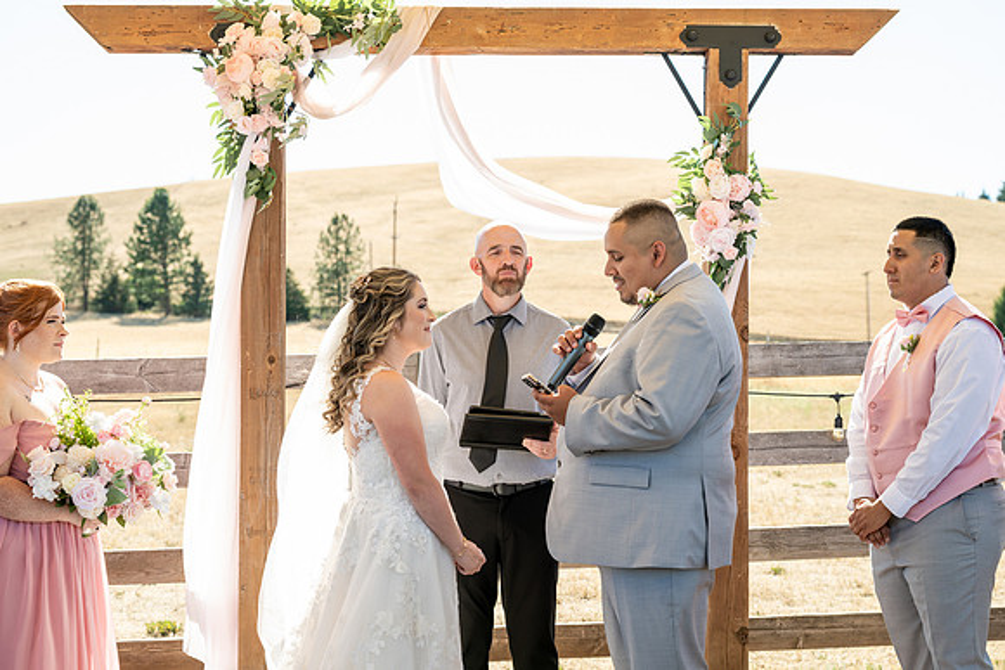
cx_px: 502
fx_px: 1759
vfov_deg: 21.6
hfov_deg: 31.9
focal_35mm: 63
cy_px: 335
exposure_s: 1/400
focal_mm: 63
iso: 250
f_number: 5
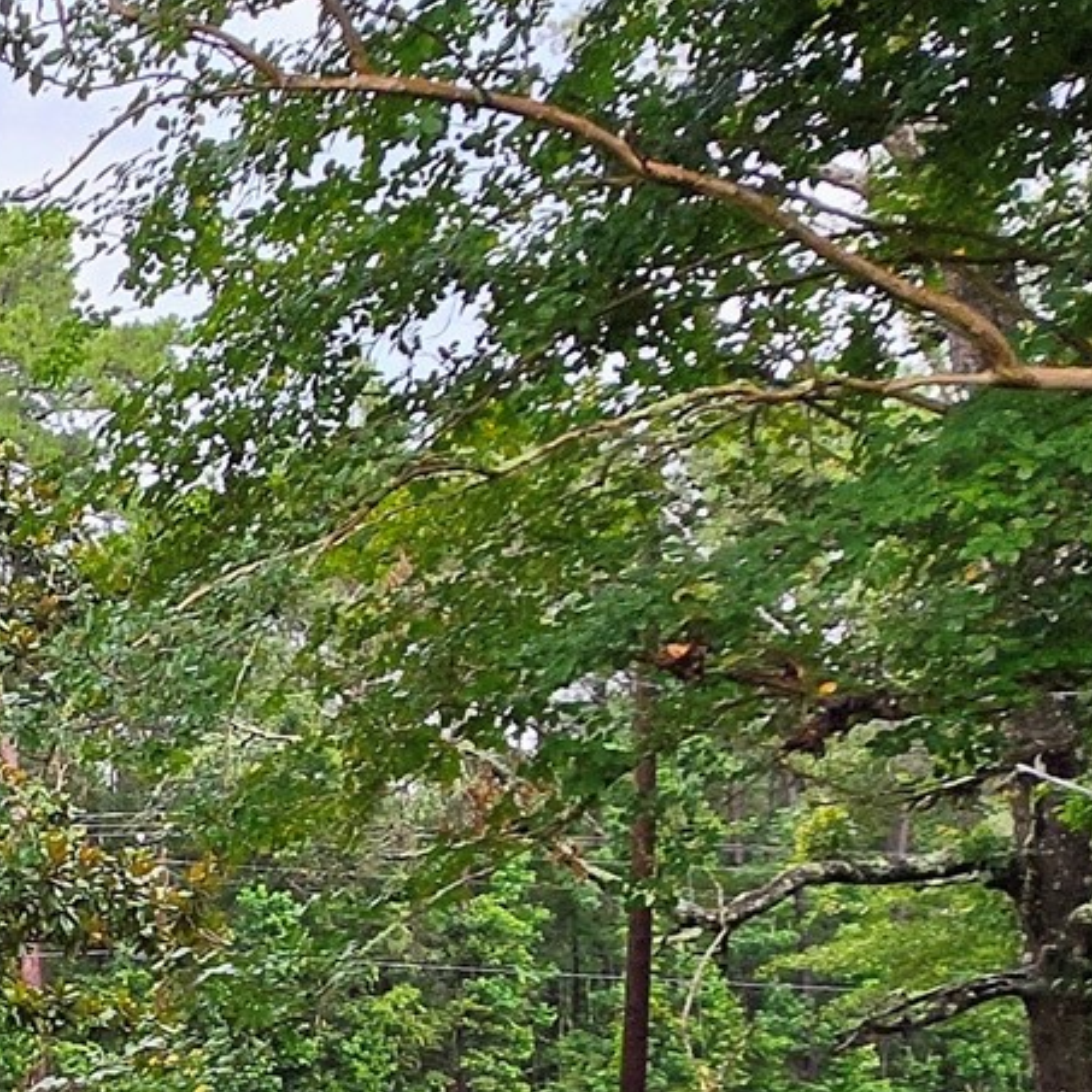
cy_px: 988
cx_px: -576
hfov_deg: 24.7
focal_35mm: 52
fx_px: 1856
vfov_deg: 31.2
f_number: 2.2
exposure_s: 1/60
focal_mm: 1.7
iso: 100
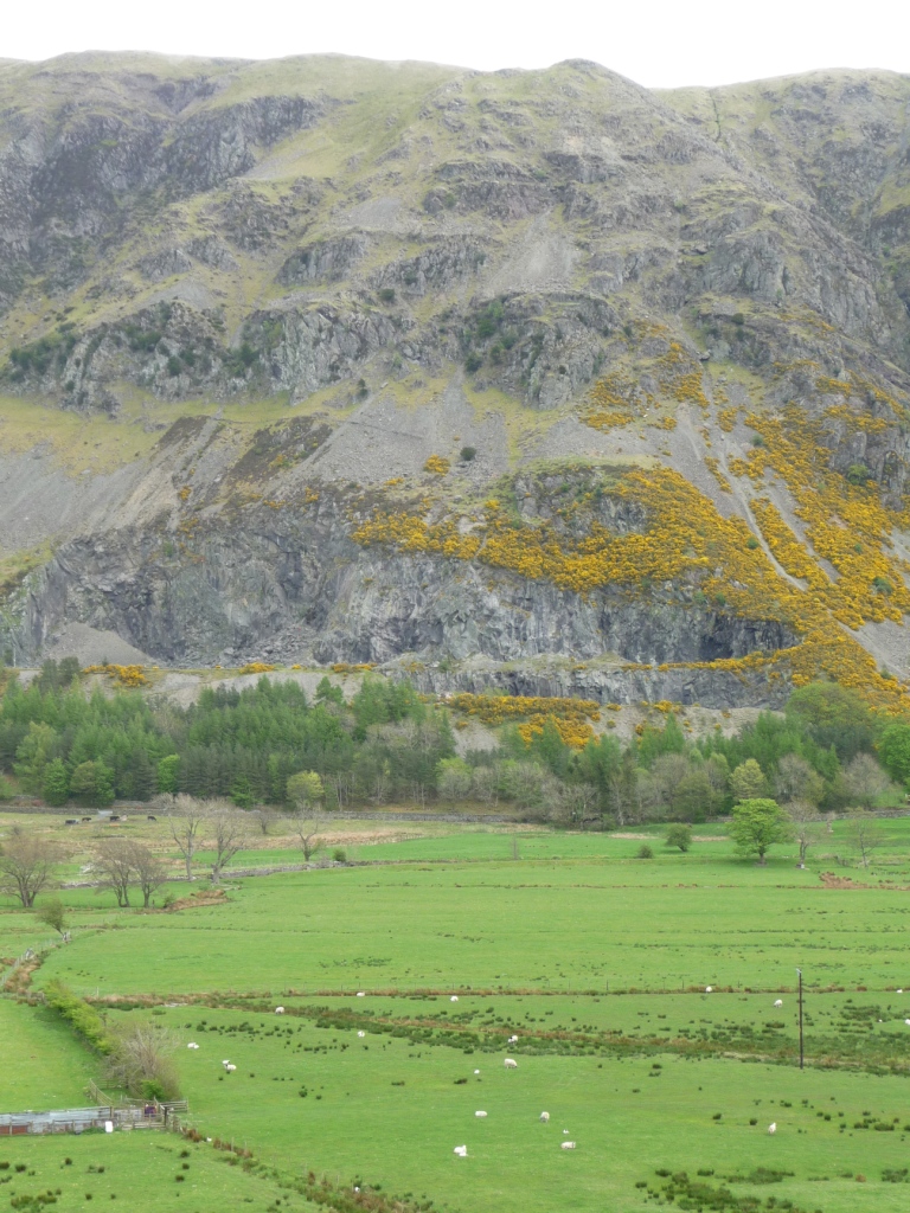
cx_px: 455
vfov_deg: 31.2
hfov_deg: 23.7
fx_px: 2173
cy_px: 606
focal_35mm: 62
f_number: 4.5
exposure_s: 1/160
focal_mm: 10.5
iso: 100
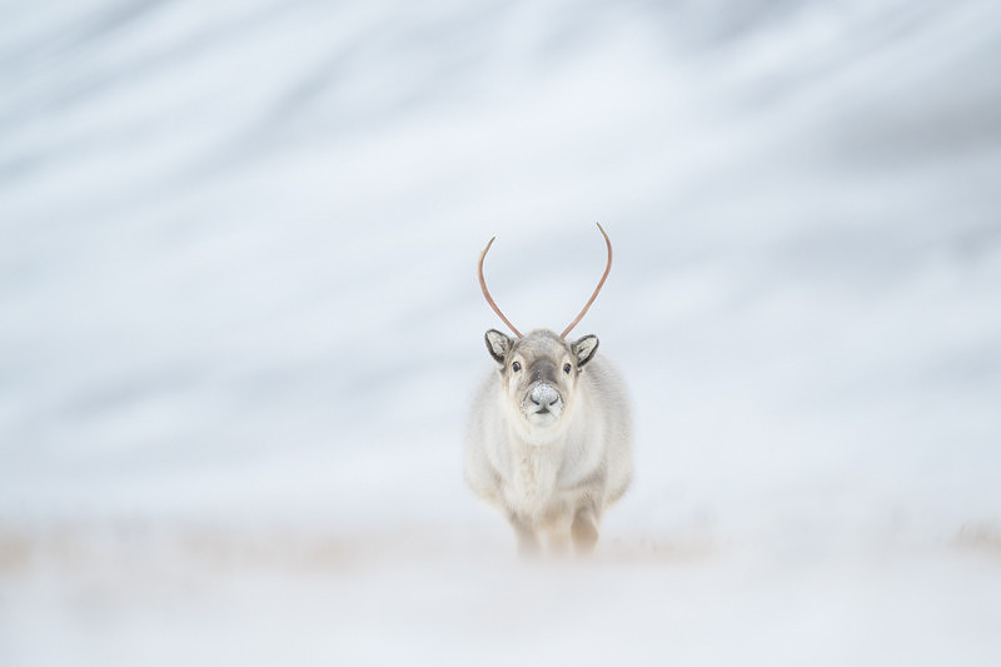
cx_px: 500
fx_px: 15567
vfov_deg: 2.5
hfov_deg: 3.7
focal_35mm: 560
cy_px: 334
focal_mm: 560
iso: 640
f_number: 4
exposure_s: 1/640
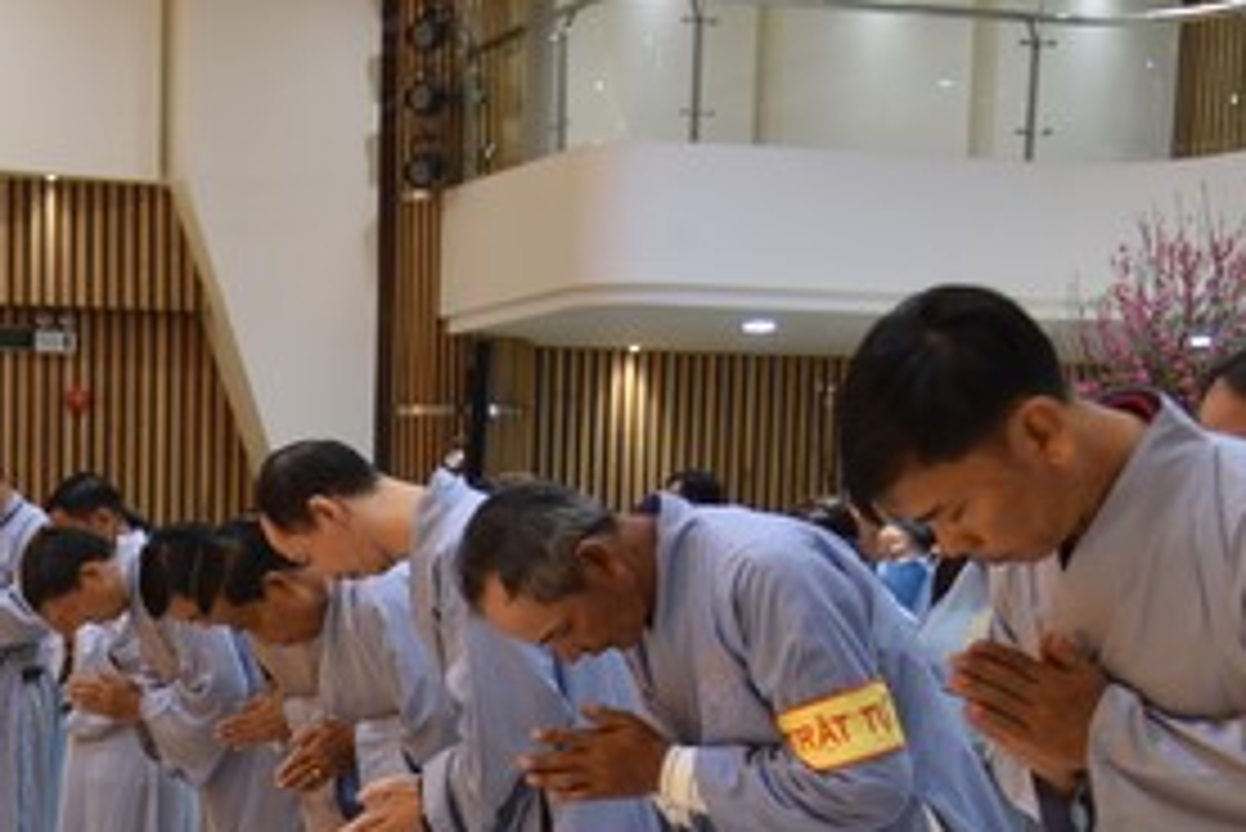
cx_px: -54
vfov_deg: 17.8
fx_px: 2597
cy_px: 828
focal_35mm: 75
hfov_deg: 25.4
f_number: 4
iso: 900
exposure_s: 1/60
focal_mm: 32
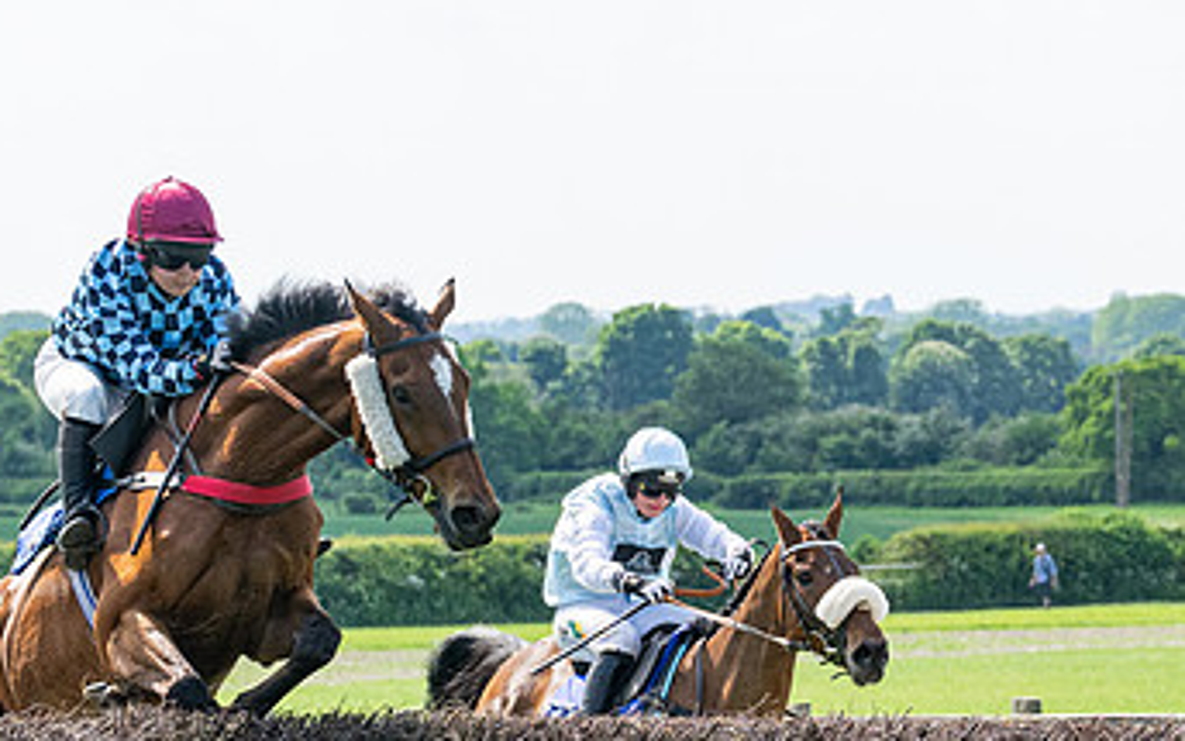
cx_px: 389
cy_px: 777
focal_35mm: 226
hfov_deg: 9.3
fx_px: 7299
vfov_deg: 5.8
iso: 400
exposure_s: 1/3200
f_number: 4
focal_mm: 70
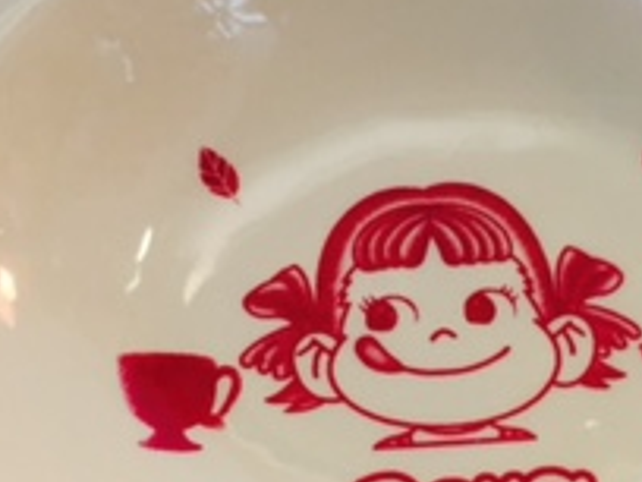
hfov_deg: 21.4
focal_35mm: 91
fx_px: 1688
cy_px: 287
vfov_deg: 16.2
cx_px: 444
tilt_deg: -57.0
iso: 80
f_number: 2.2
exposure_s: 1/33
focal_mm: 4.15
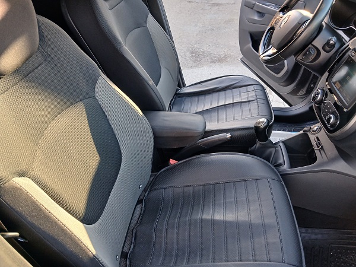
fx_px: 278
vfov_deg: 51.4
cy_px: 134
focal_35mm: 27
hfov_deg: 65.3
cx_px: 178
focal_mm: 3.98
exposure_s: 1/50
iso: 100
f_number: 1.8
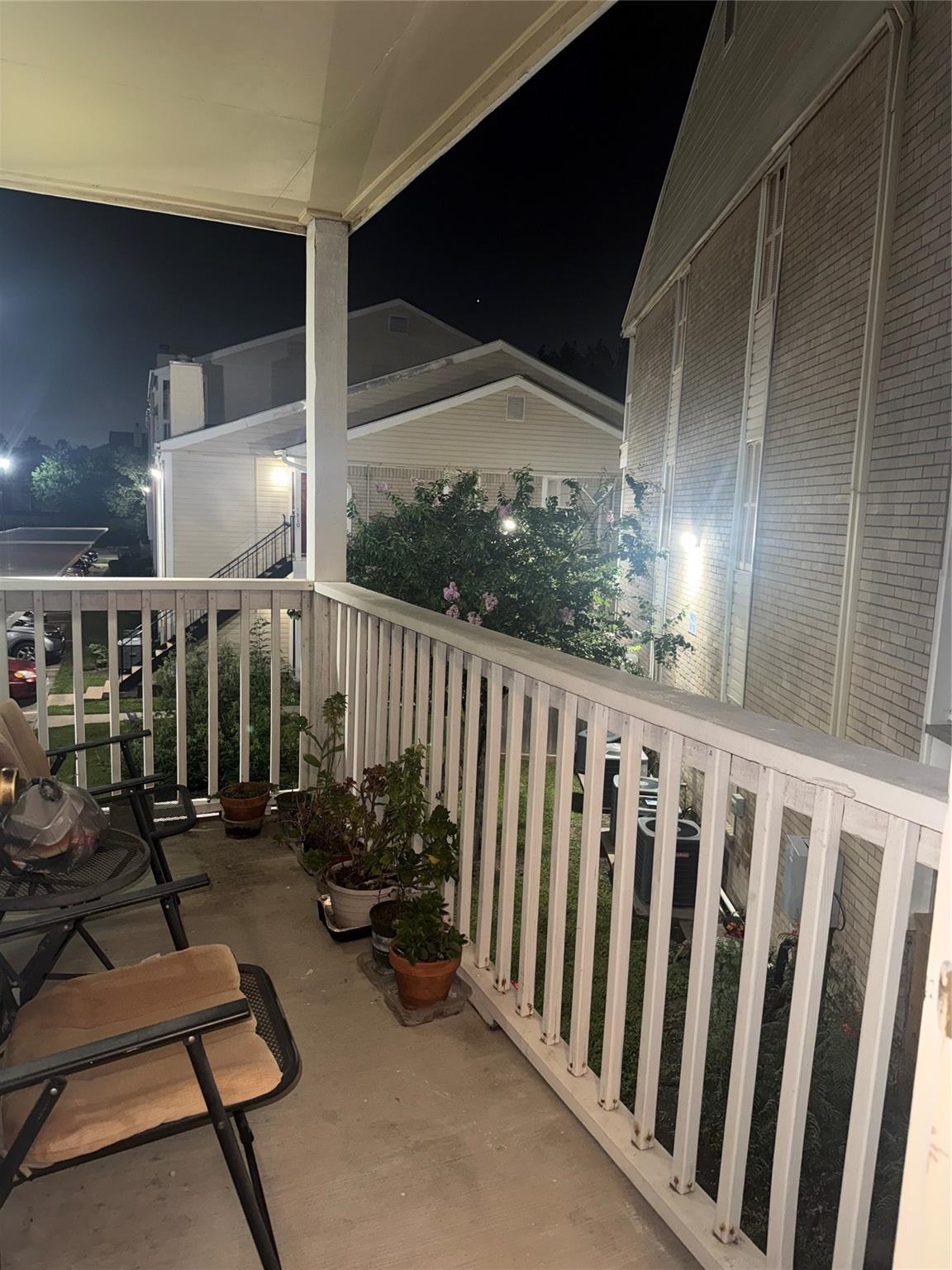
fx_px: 880
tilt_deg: -7.3
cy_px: 635
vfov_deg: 71.6
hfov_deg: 56.8
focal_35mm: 24
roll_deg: -2.2
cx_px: 476
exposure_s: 1/7
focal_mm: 6.76
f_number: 1.78
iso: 125
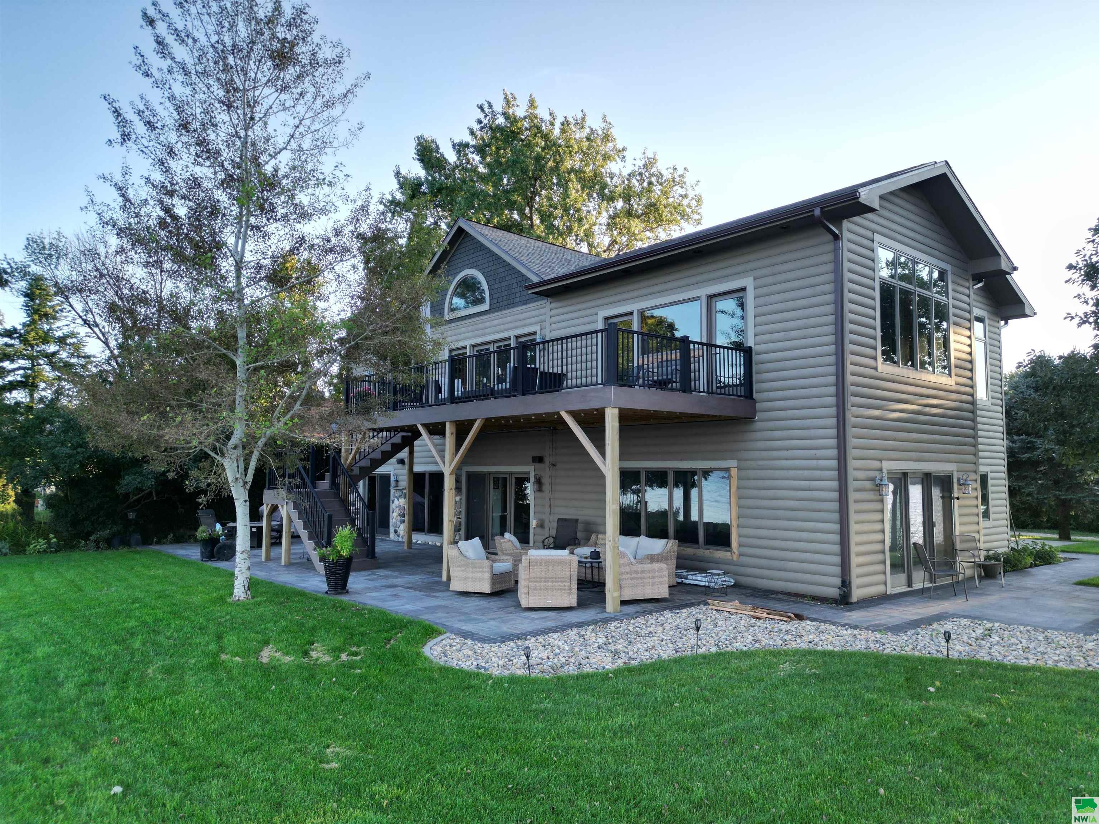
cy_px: 412
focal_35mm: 24
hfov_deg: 71.6
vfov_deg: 56.8
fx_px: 762
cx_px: 550
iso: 100
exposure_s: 1/500
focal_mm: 6.72
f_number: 1.7
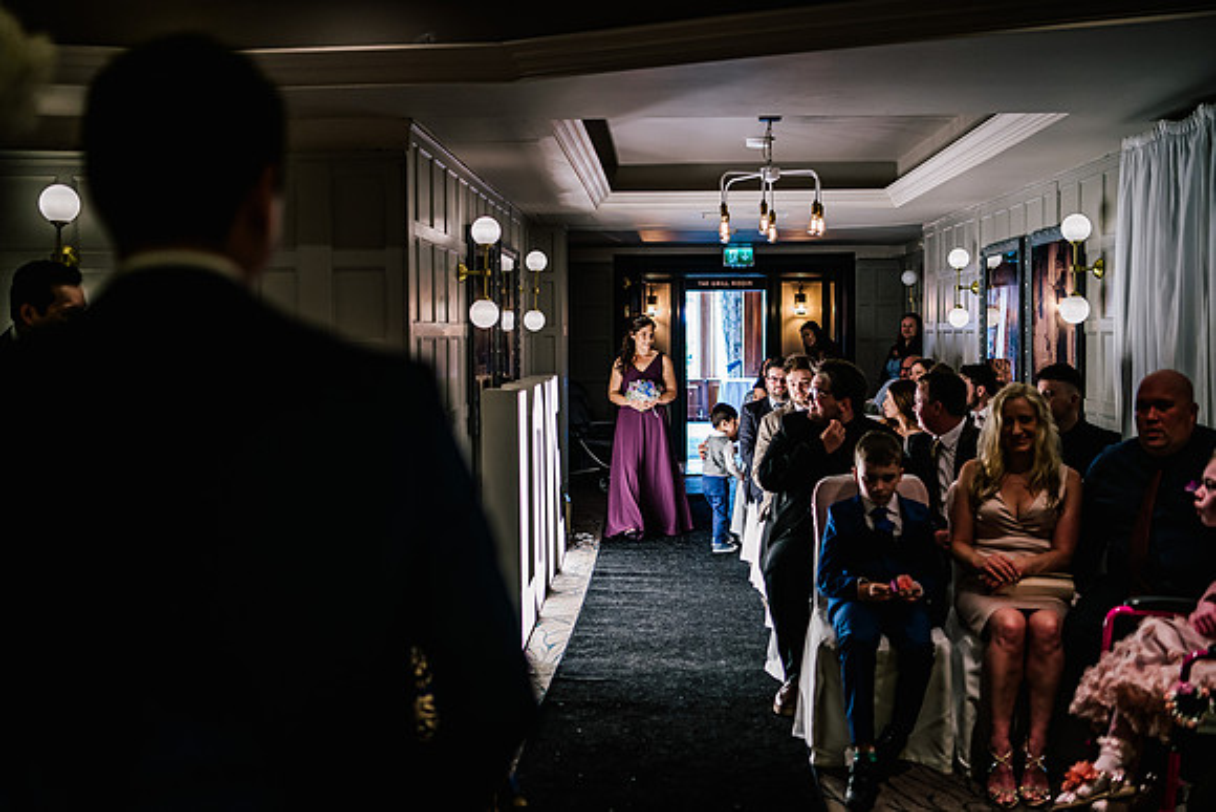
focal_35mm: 35
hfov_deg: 54.4
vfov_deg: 37.9
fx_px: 1182
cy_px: 406
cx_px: 608
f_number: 1.6
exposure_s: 1/250
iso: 1250
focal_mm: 35
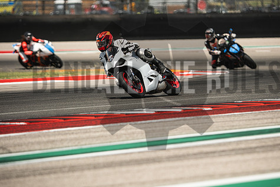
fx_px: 2847
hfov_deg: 5.6
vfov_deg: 3.8
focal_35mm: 366
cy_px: 78
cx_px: 157
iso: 160
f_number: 2.5
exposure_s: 1/2000
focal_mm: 200
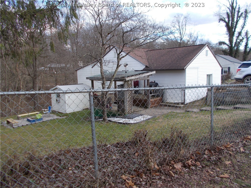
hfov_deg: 67.3
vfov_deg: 53.1
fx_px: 189
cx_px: 126
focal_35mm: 26
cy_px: 94
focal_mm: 4.6
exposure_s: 1/160
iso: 80
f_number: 3.2
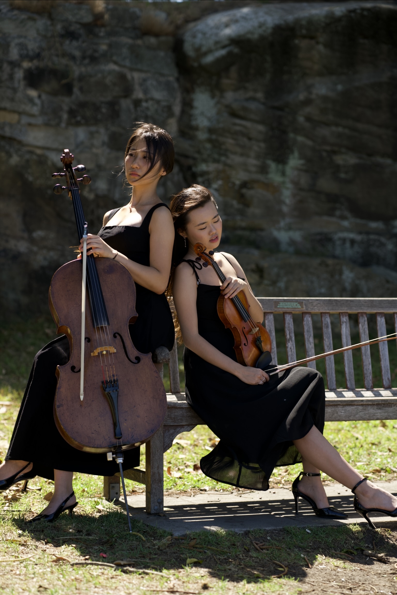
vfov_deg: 23.9
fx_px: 1406
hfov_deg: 16.1
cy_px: 298
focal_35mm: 85
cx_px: 198
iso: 160
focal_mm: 85
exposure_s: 1/1600
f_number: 2.5
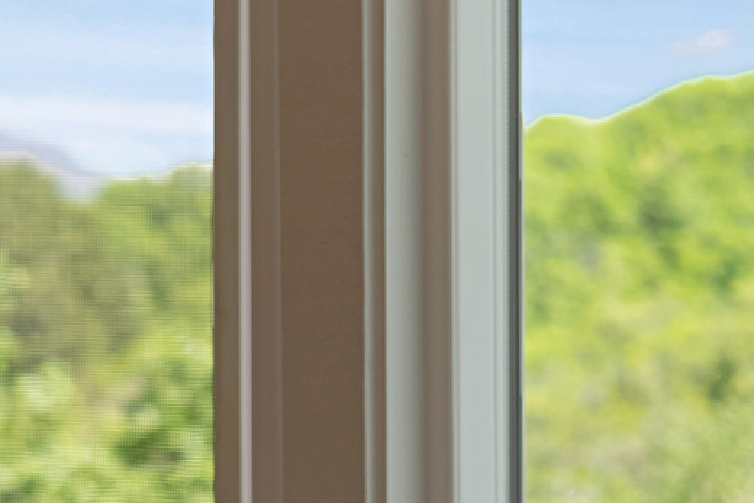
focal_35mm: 197
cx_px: 1063
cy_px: 767
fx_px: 4127
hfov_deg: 10.2
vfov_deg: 6.9
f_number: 4
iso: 100
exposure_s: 1/160
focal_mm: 50
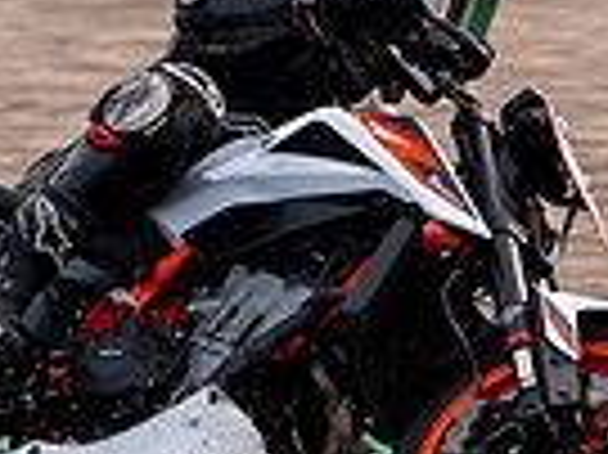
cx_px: 279
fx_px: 20479
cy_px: 119
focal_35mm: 1167
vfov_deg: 1.3
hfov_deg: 1.7
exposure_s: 1/400
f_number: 5
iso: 160
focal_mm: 282
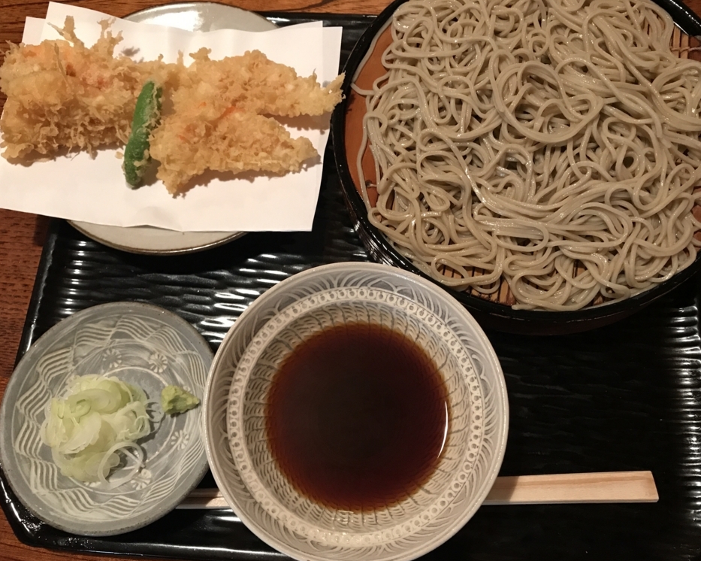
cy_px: 288
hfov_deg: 58.8
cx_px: 361
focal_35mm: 30
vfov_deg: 48.5
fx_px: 622
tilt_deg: -72.6
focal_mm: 3.99
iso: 100
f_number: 1.8
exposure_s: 1/11
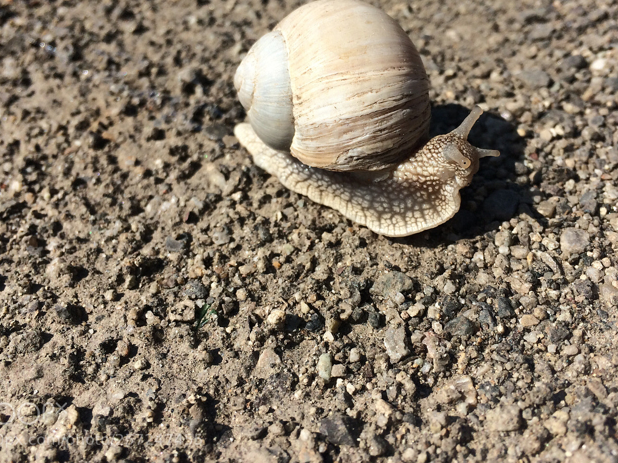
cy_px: 183
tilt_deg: -41.5
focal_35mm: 37
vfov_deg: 38.5
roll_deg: +0.6
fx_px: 661
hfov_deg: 50.1
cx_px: 339
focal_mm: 4.15
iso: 32
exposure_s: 1/3165
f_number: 2.2
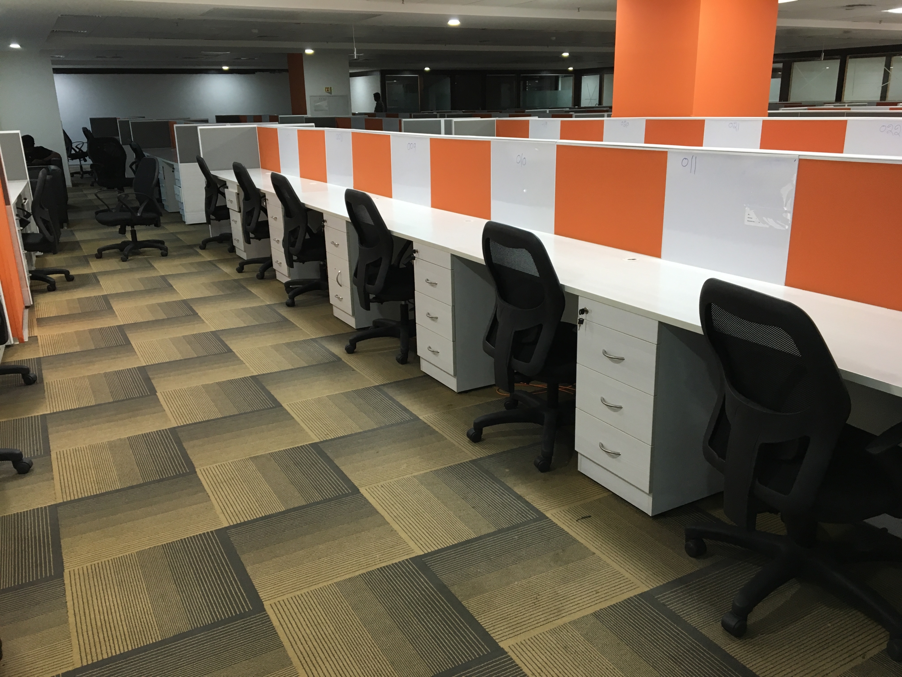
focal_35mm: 29
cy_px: 338
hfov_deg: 61.7
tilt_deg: -17.9
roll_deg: +0.6
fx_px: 756
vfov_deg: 48.2
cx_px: 451
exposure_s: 1/33
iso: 100
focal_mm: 4.15
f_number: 2.2
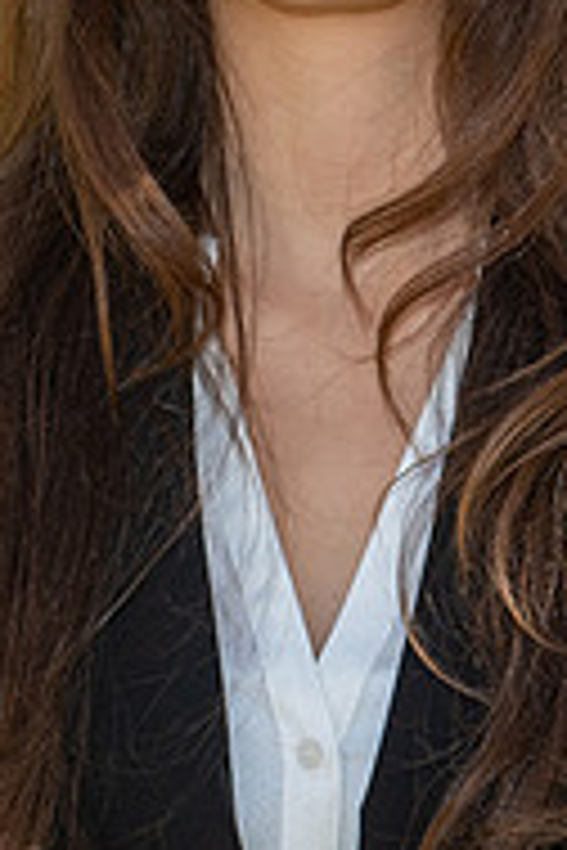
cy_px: 332
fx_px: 7323
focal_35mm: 310
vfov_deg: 6.6
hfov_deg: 4.4
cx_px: 437
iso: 400
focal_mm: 70
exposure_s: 1/125
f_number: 5.6
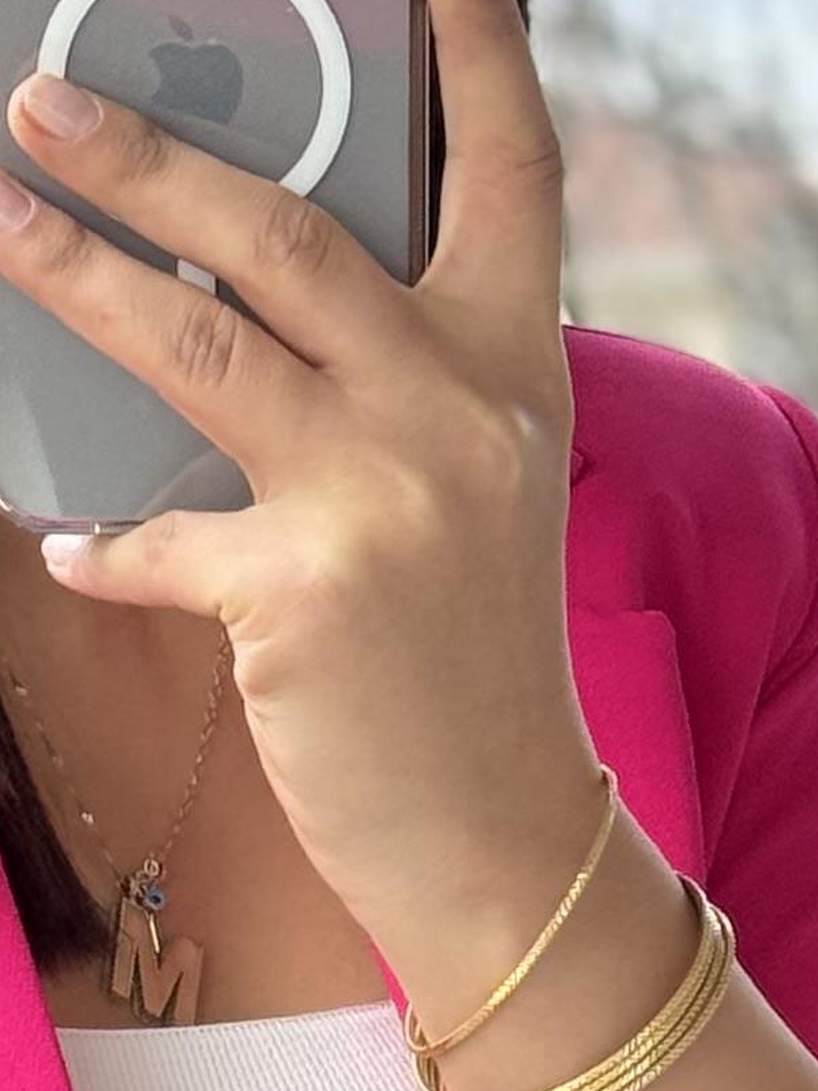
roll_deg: -0.4
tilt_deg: -18.9
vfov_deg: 8.0
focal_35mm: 242
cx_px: 217
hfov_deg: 6.1
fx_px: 7625
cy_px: 1564
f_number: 1.78
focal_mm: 6.86
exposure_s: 1/85
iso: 100
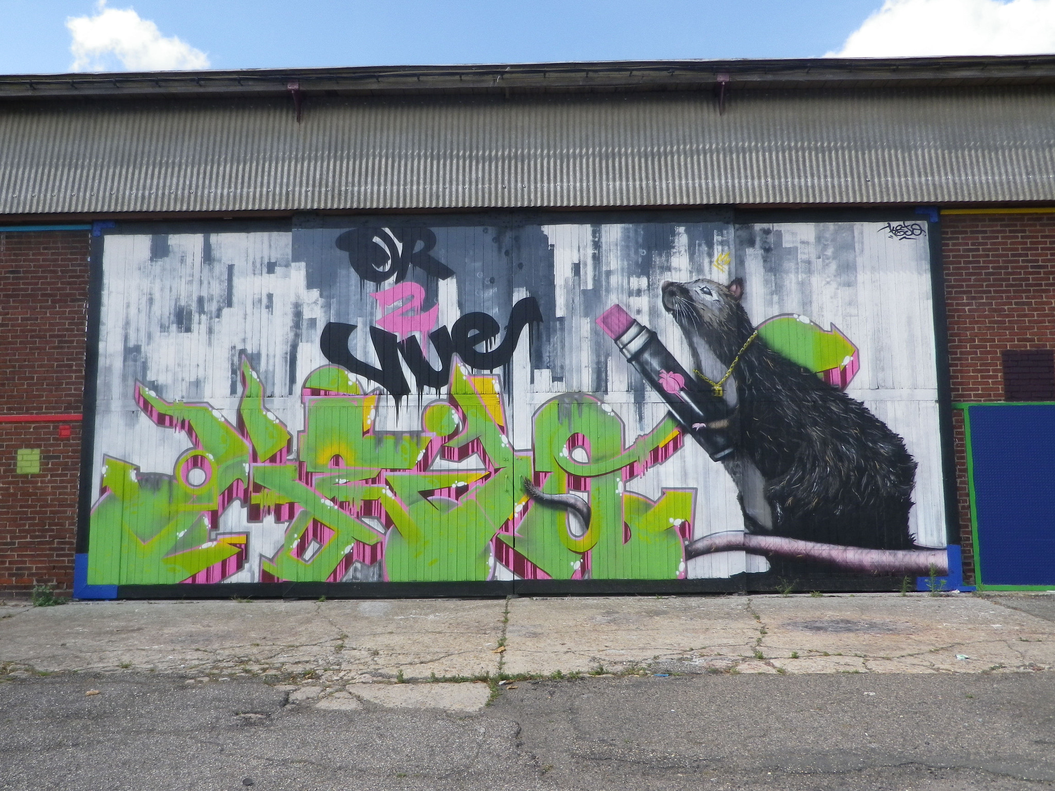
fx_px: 884
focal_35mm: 29
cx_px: 528
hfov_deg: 61.7
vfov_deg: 48.2
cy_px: 396
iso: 100
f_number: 3.7
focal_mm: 5.2
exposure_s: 1/640
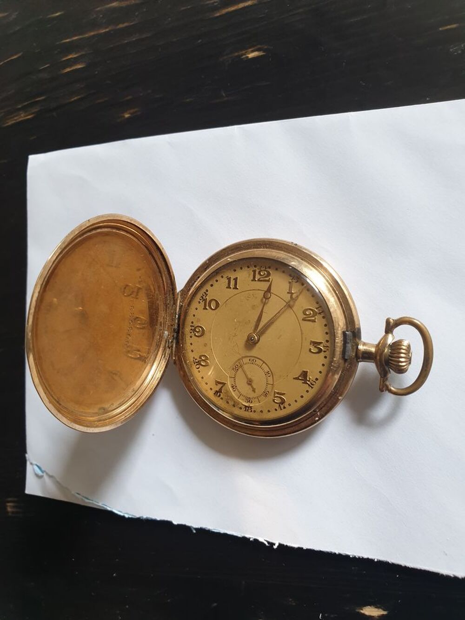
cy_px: 310
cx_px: 232
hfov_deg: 53.1
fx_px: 466
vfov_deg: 67.3
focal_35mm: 26
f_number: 2.4
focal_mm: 4.3
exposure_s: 1/50
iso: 160
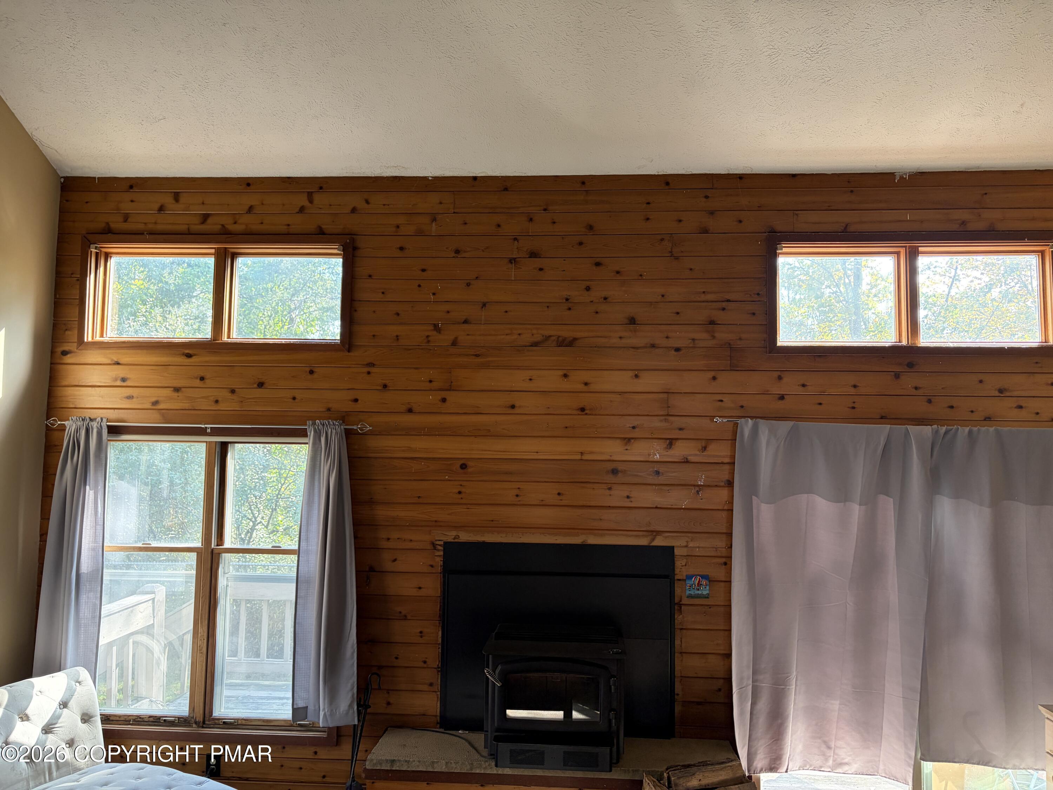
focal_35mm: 26
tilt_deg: +5.2
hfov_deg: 67.3
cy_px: 395
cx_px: 526
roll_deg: +0.0
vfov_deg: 53.1
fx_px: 791
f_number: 1.6
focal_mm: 5.96
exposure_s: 1/121
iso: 125
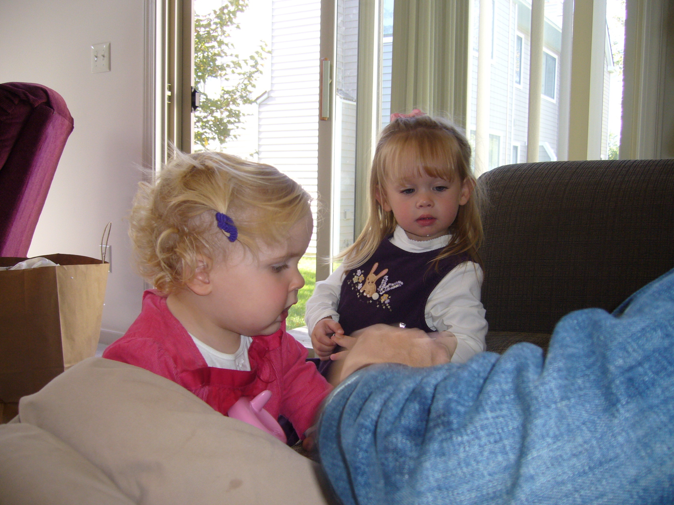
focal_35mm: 35
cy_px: 252
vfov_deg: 40.7
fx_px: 682
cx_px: 337
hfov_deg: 52.6
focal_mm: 5.8
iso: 100
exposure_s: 1/60
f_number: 2.8
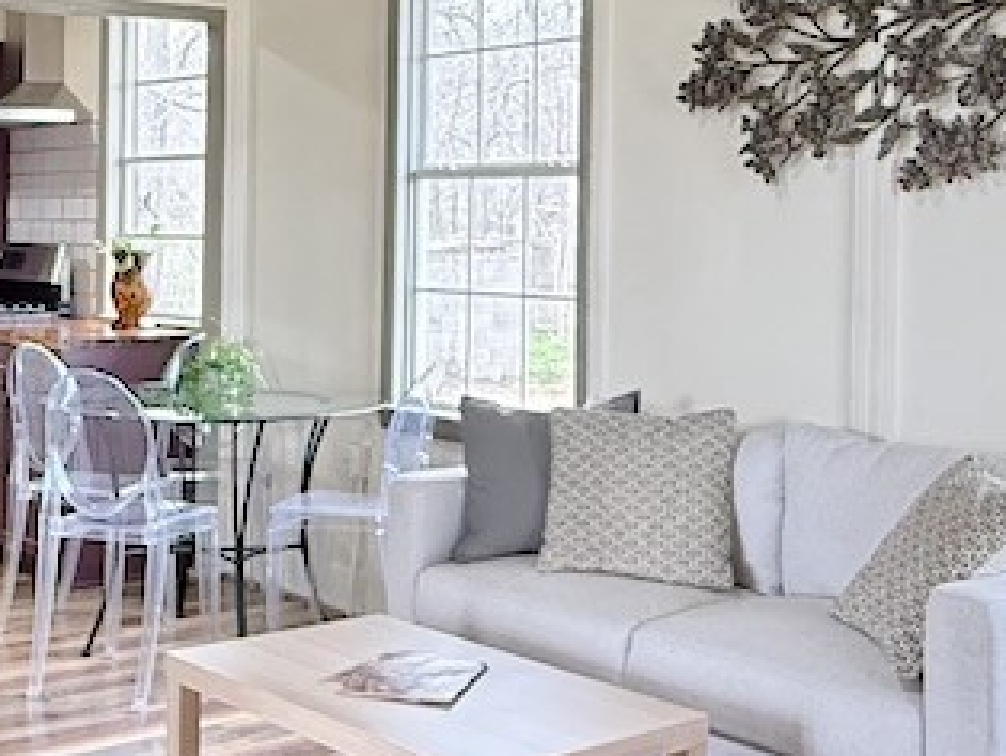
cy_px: 221
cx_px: 314
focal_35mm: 57
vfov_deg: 25.5
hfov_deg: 33.4
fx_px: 1658
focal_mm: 2.22
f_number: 2.2
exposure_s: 1/120
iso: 400
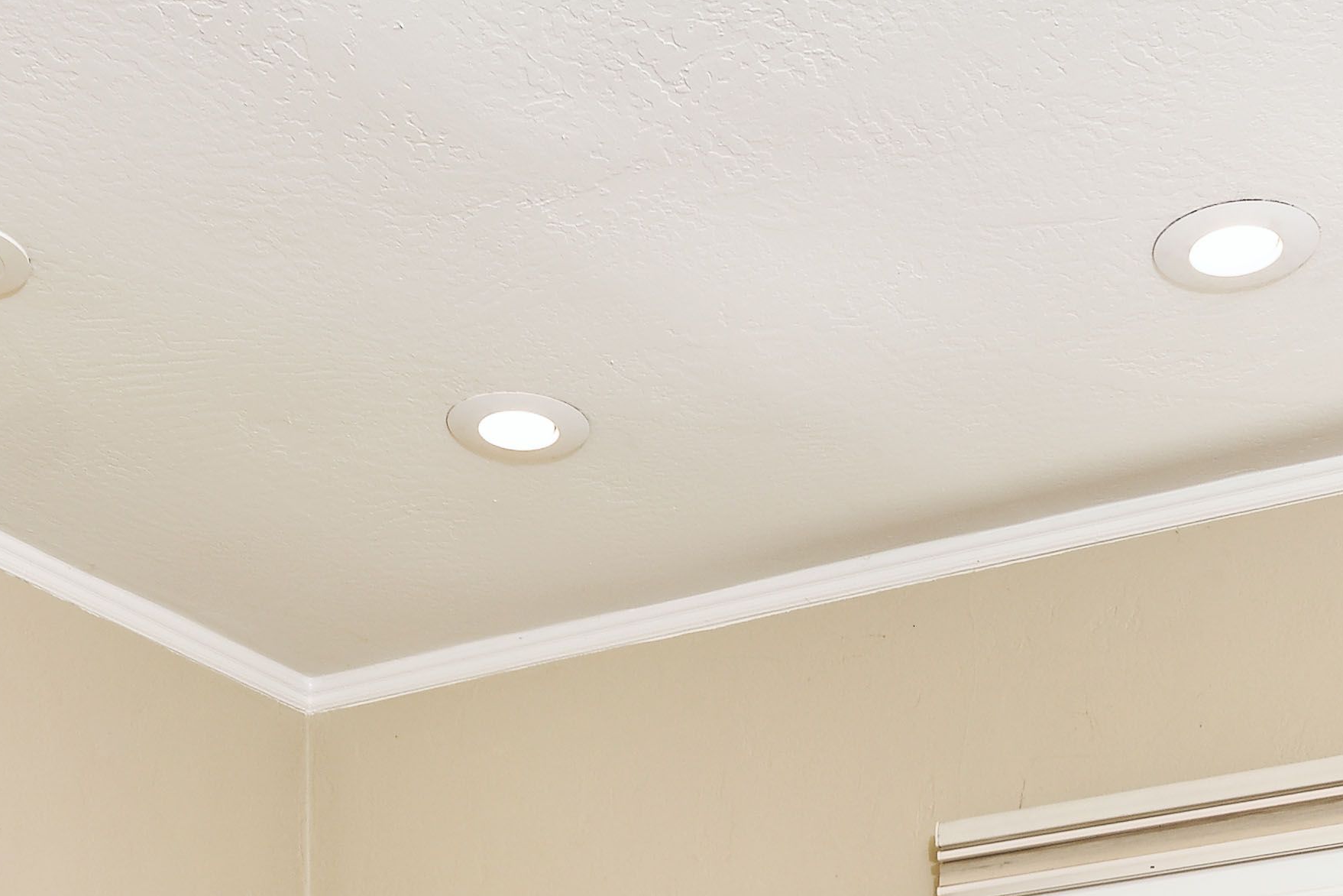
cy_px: 1680
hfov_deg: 30.0
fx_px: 2499
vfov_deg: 16.5
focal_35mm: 67
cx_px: 772
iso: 200
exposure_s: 1/200
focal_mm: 16
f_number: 5.6
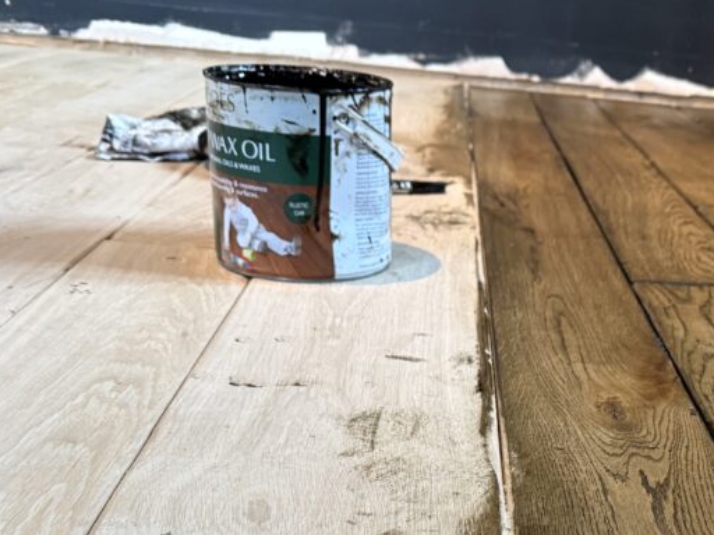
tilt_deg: -25.7
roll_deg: -5.6
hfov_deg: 38.2
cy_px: 449
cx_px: 573
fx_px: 990
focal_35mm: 48
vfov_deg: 29.4
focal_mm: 6.76
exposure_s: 1/50
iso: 500
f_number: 1.78
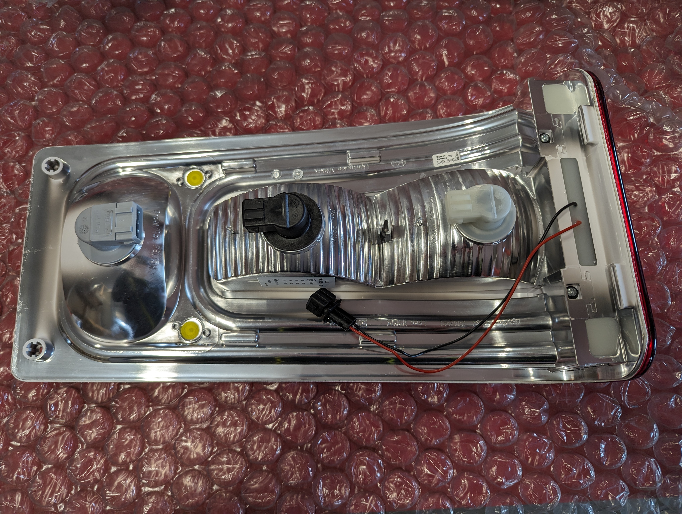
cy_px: 257
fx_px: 474
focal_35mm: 24
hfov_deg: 71.5
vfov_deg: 56.9
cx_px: 341
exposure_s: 1/50
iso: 46
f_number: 1.85
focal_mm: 6.81
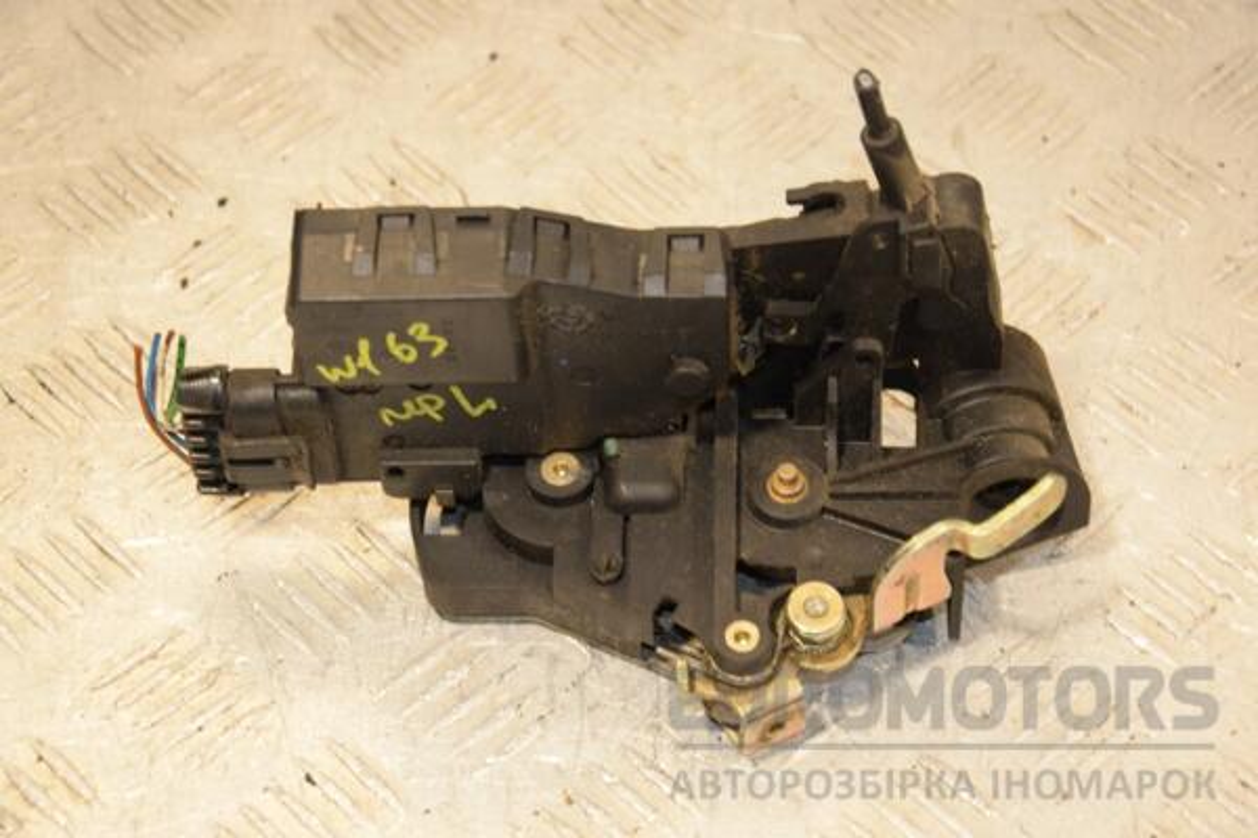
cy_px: 419
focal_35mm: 99
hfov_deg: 20.6
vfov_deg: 13.8
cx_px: 629
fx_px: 3459
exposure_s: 1/200
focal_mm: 66
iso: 800
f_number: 5.6
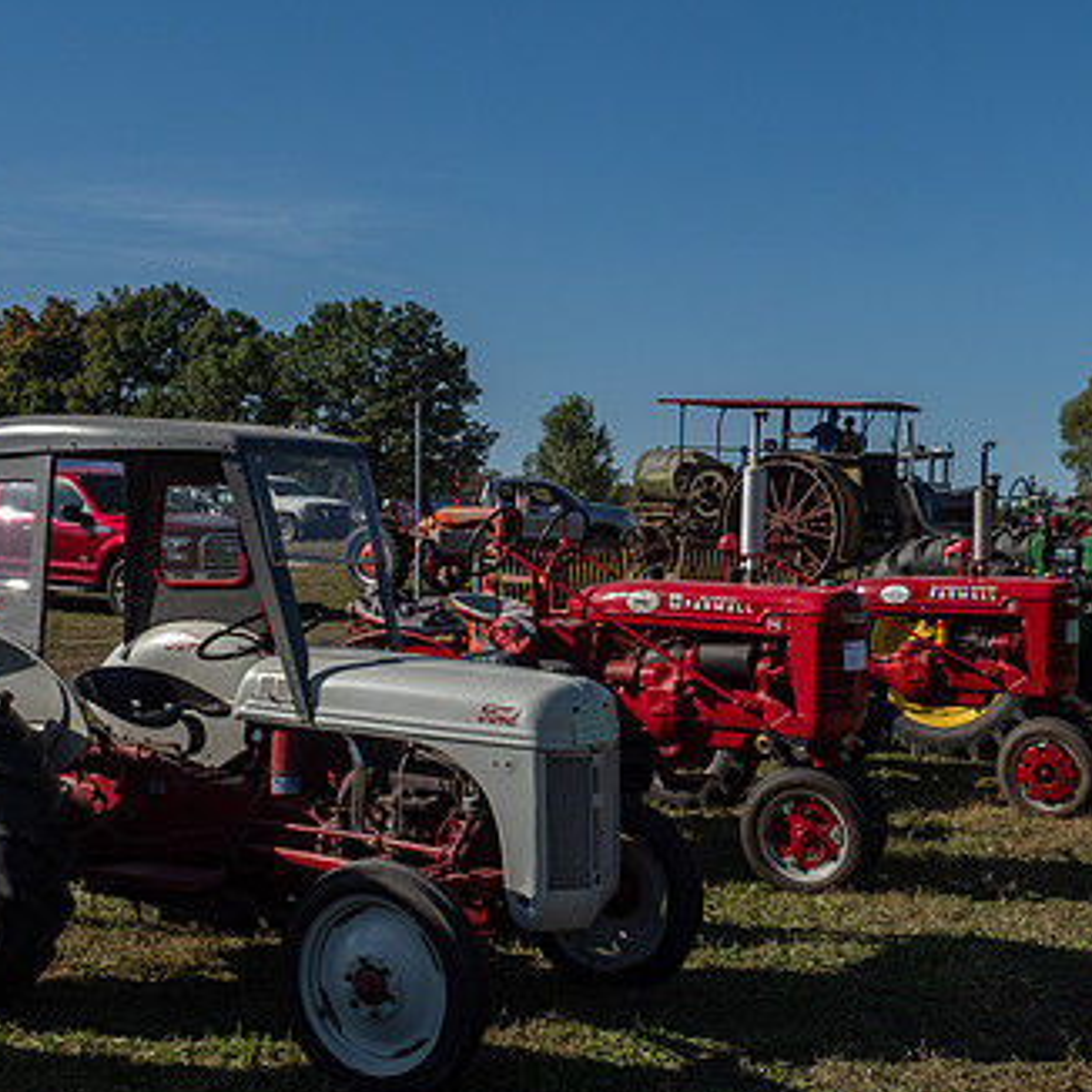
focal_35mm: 48
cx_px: 836
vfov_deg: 35.3
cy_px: 639
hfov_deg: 34.5
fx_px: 1713
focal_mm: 12
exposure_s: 1/800
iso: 200
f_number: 7.1
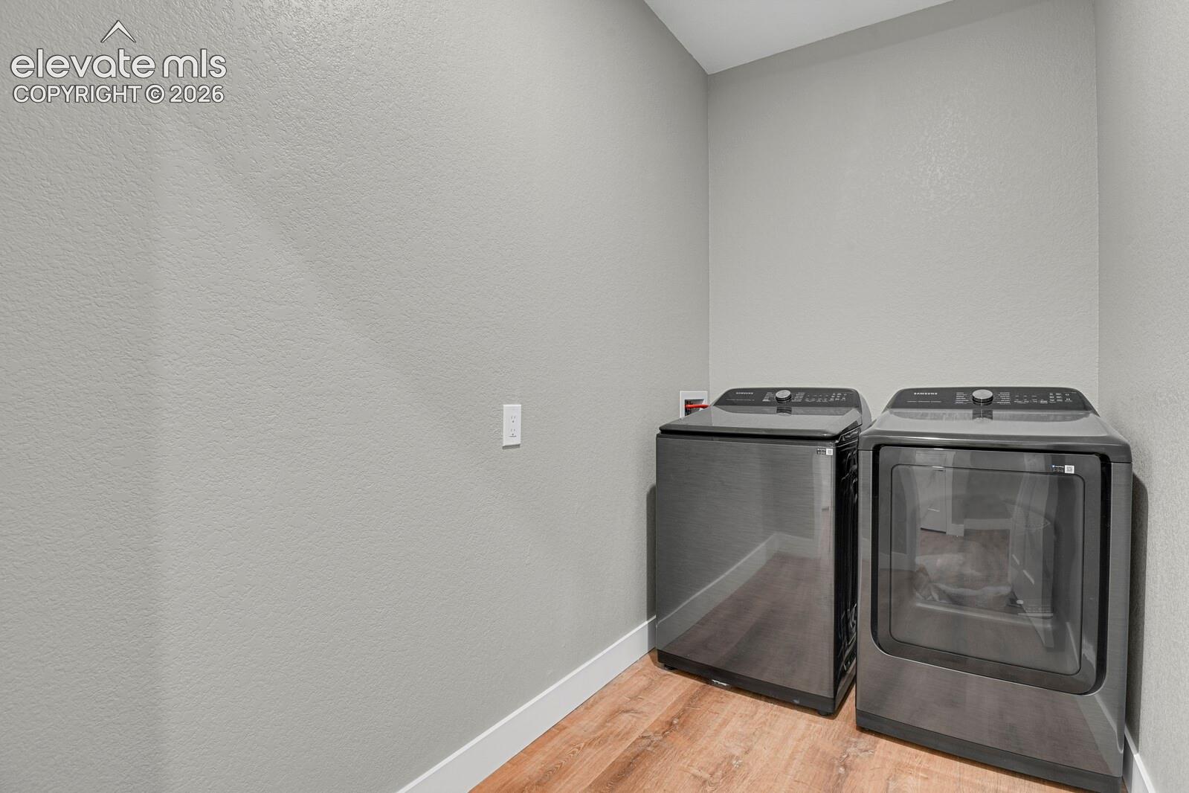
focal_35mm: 17
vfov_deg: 70.4
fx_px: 561
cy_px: 396
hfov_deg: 93.3
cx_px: 594
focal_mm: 17
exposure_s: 10
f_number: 8
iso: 250
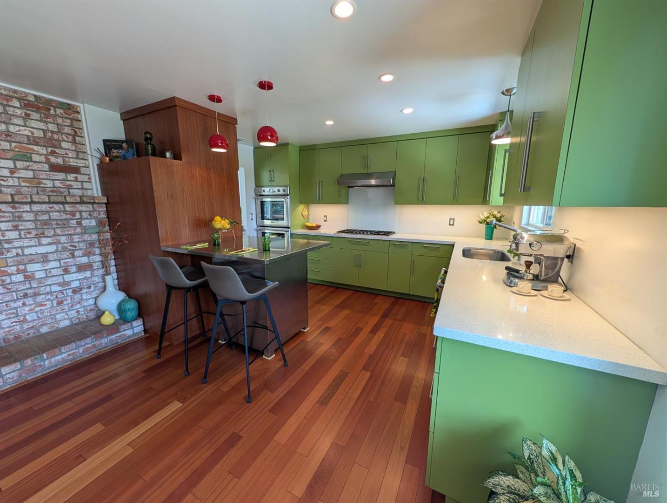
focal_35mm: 12
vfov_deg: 94.7
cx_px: 334
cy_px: 252
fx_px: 232
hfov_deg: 110.5
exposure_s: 1/120
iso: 91
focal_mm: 2.02
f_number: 1.7
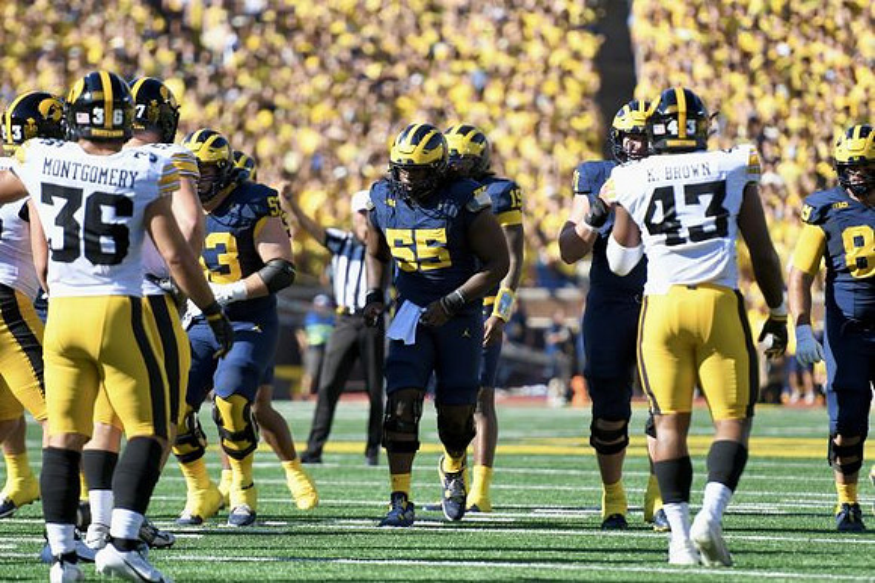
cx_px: 438
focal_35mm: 300
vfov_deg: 4.6
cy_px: 292
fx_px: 7287
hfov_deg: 6.9
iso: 320
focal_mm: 200
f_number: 2.8
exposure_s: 1/2500
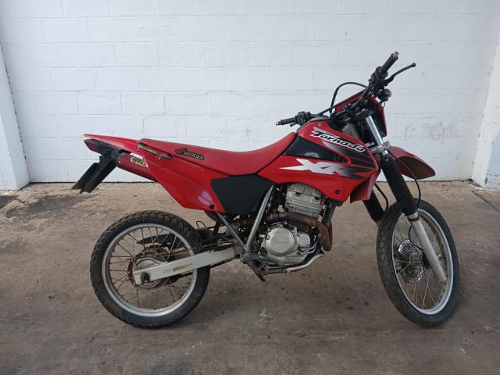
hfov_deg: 67.3
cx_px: 250
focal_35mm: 26
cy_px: 188
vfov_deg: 53.1
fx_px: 376
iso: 40
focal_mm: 3.98
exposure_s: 1/120
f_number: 1.8
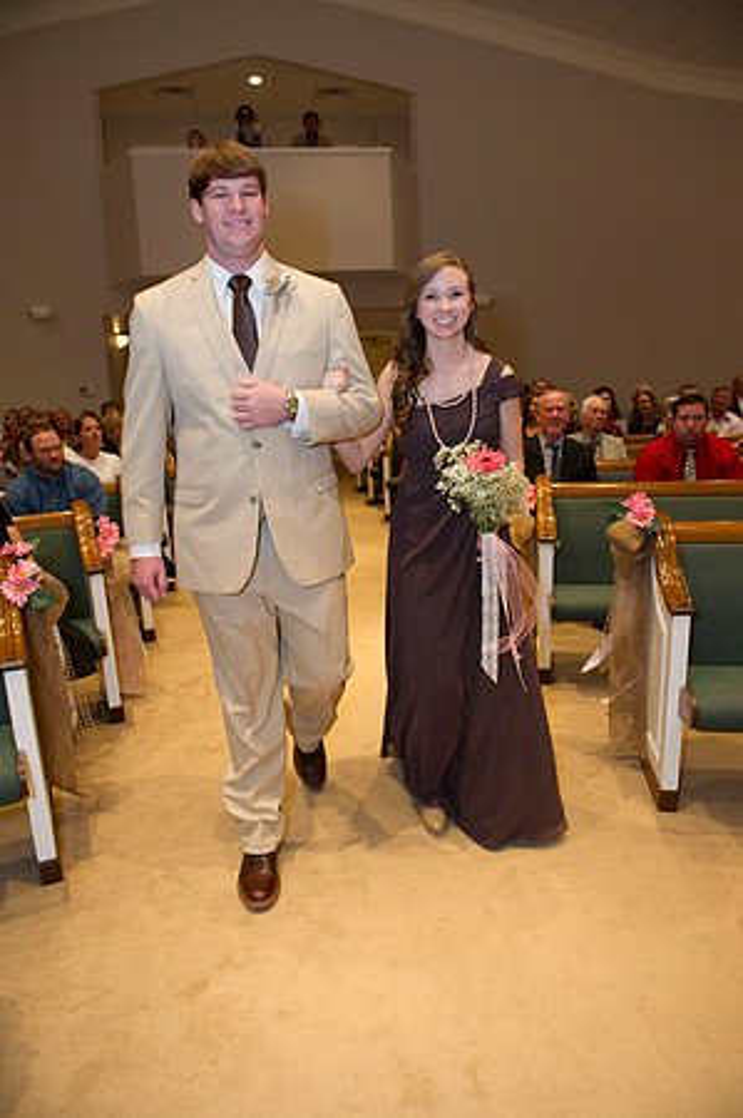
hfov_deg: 53.0
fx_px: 745
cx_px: 372
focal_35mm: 24
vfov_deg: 73.8
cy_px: 559
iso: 1250
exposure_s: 1/80
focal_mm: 24
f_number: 4
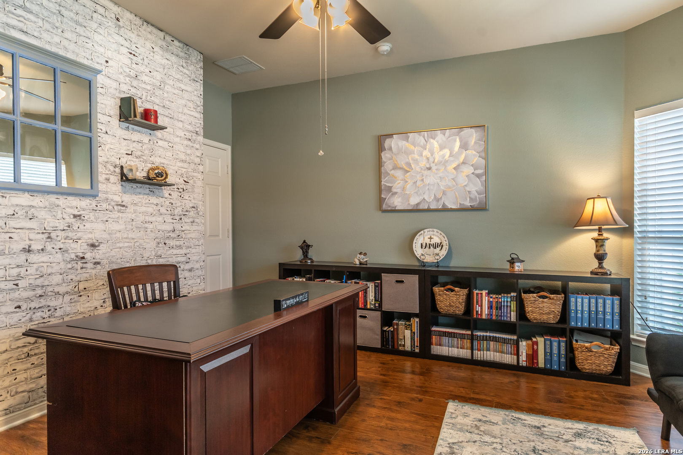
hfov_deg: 81.2
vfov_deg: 59.5
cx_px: 342
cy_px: 228
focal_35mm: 21
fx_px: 398
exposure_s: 1/1.67
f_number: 8
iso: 250
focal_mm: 14
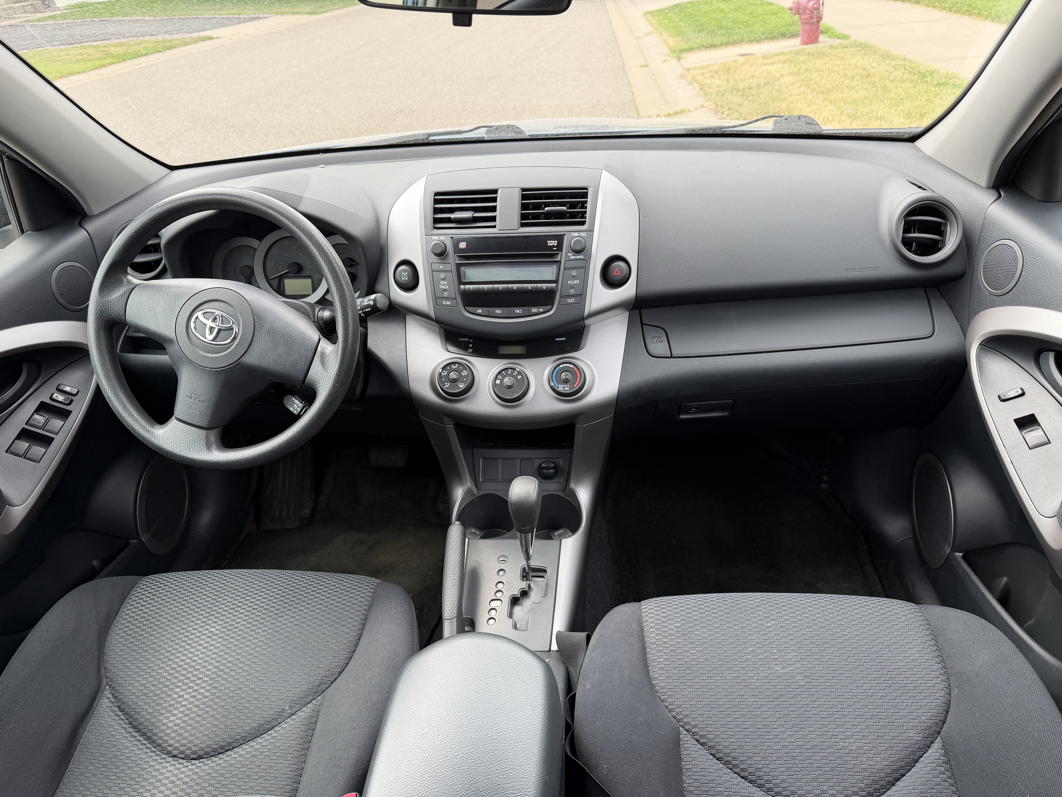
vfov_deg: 56.8
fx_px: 736
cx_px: 531
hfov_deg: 71.6
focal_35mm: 24
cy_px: 398
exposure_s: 1/200
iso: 80
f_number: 1.8
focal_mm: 6.8
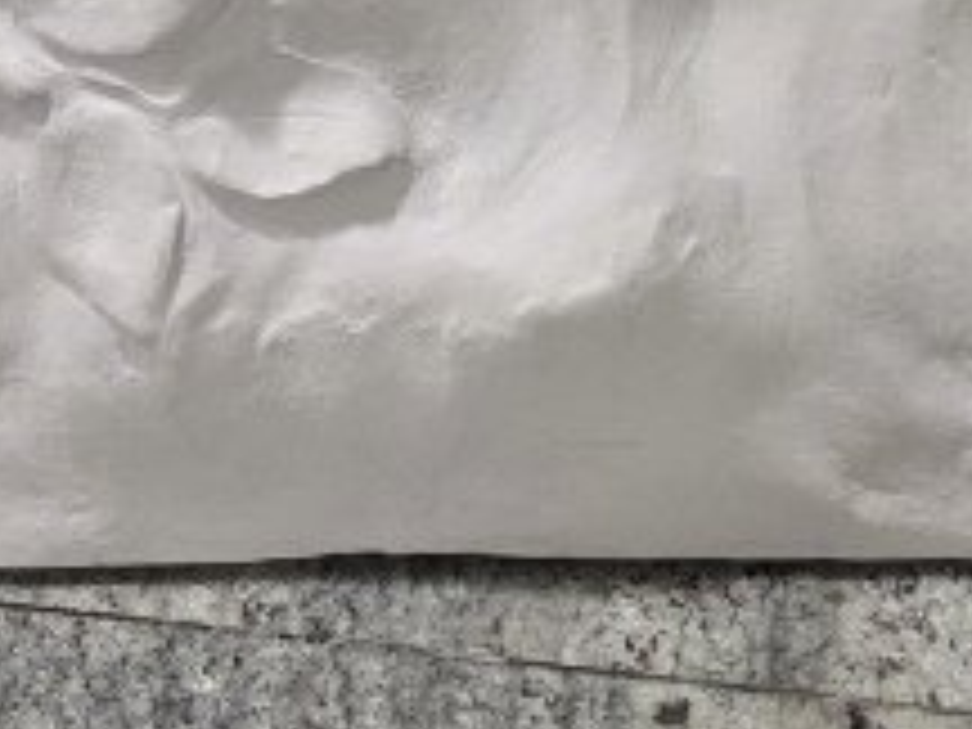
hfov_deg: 15.3
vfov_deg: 9.8
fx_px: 3594
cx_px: 144
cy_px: -1188
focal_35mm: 128
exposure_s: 1/100
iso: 250
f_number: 1.7
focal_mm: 6.3
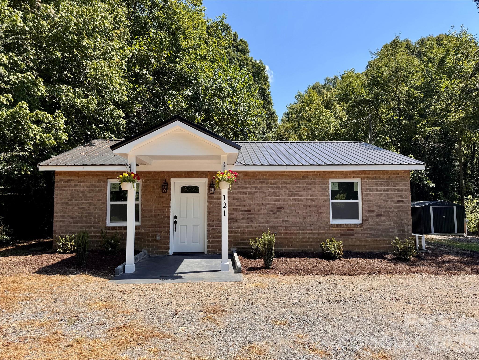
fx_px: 332
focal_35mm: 24
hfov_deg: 71.6
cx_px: 240
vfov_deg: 56.8
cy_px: 180
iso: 80
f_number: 1.78
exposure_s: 1/2506
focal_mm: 6.76
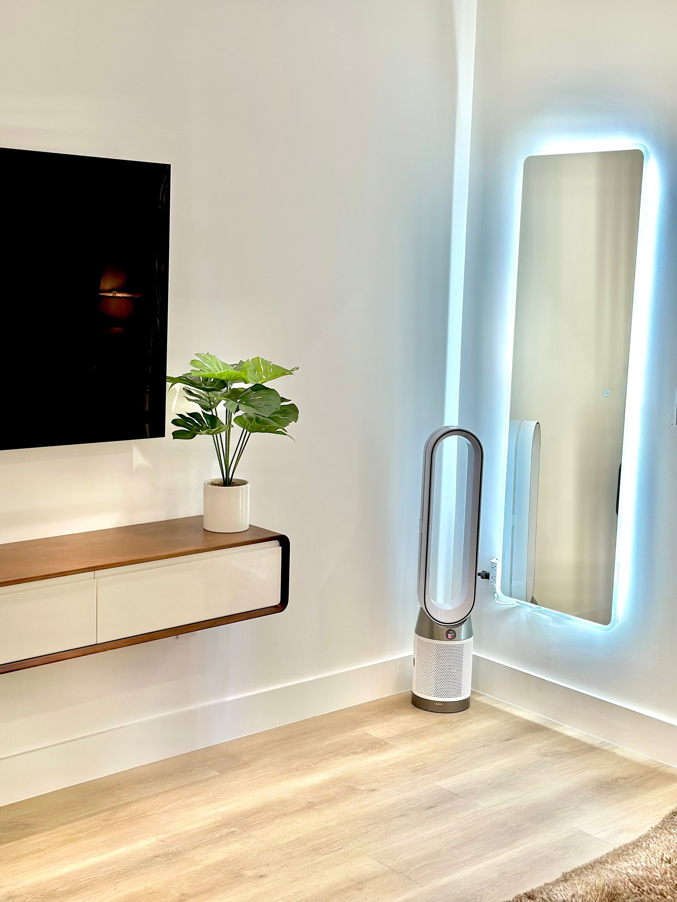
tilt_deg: -8.3
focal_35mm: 48
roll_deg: -1.4
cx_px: 338
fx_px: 1251
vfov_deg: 39.7
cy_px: 451
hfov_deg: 30.3
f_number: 1.78
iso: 100
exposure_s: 1/120
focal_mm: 6.86
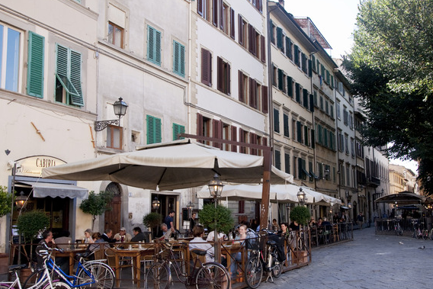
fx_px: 440
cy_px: 153
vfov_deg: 36.3
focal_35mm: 37
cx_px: 248
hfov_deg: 52.2
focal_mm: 21
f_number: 8
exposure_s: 1/500
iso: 500
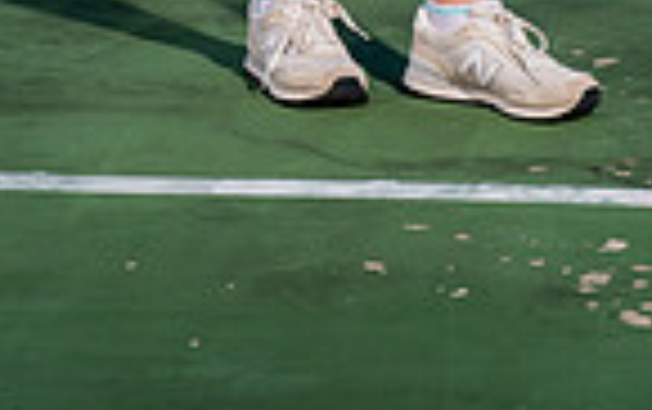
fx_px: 3932
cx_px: 301
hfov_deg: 9.5
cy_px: -514
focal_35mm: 221
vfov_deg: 5.8
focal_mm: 70
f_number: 4
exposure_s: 1/1250
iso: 100
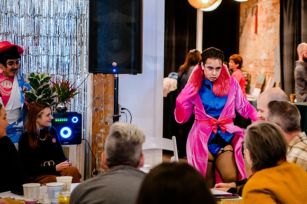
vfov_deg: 14.7
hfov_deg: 21.9
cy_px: 77
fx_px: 791
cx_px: 199
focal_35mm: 93
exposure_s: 1/60
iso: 5000
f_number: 2.8
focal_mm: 70
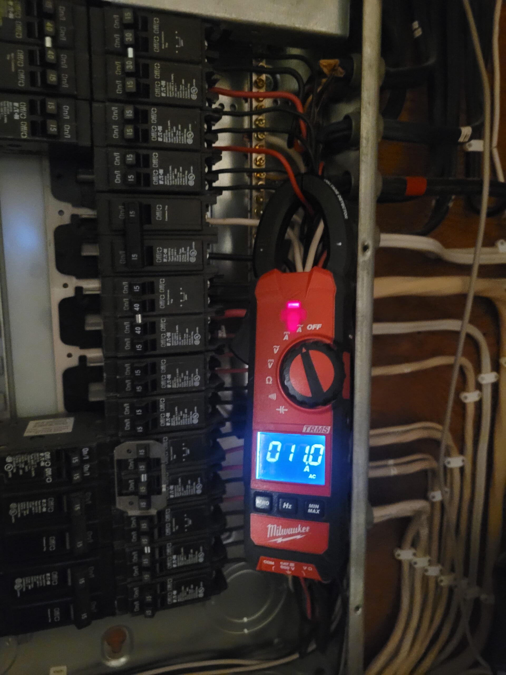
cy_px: 338
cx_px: 253
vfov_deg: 67.3
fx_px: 507
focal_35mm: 26
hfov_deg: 53.1
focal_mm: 5.4
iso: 1250
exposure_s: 1/13
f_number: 1.8
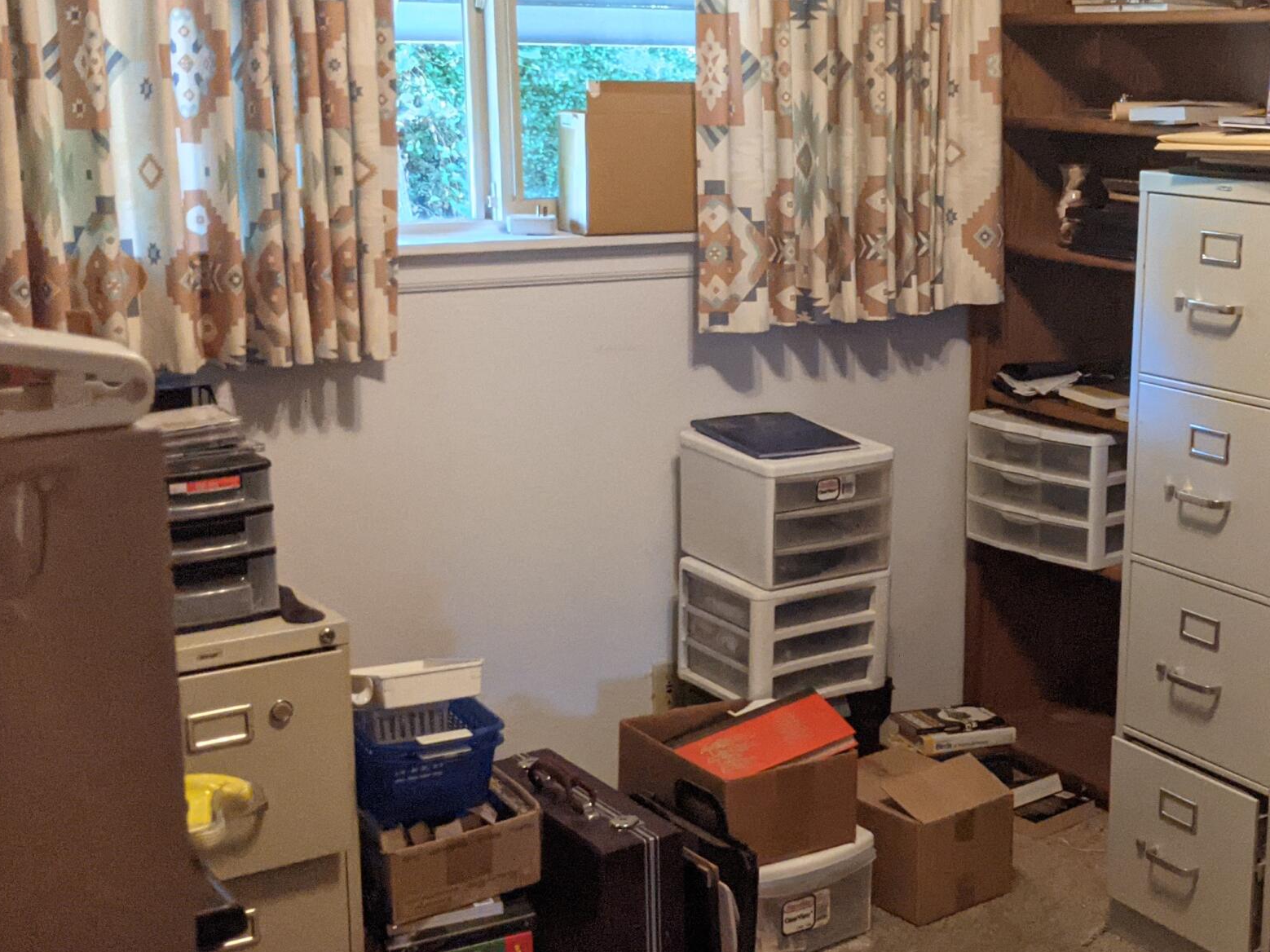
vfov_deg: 28.0
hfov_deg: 36.3
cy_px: 498
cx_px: 875
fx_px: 1907
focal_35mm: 52
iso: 1552
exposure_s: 1/120
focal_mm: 4.38
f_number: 1.73
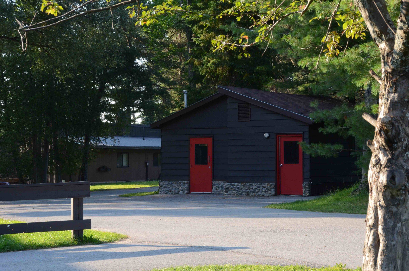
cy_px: 136
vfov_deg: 16.5
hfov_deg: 24.7
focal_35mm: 82
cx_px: 204
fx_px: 935
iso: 800
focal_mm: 55
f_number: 14
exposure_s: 1/160
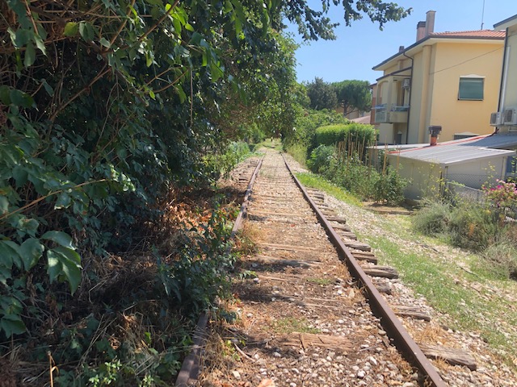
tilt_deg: -9.3
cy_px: 194
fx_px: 418
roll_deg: -1.6
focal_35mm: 28
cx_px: 258
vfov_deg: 49.7
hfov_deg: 63.4
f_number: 1.8
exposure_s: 1/889
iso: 20
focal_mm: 3.99
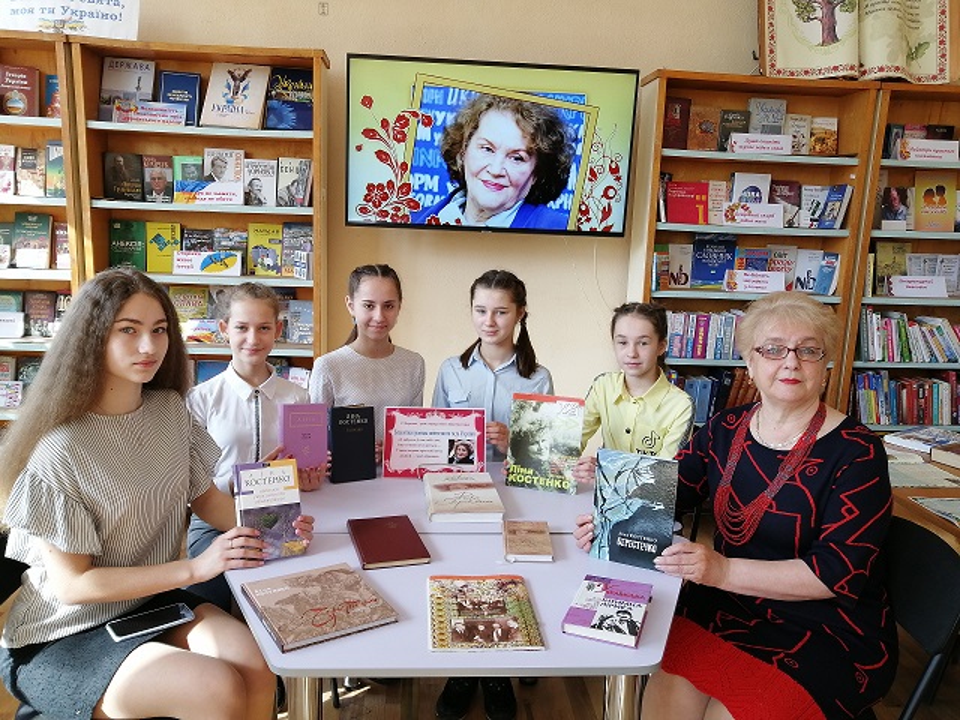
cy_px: 360
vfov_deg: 51.4
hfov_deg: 65.3
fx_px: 749
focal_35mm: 27
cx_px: 480
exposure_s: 1/50
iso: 50
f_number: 1.8
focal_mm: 3.88
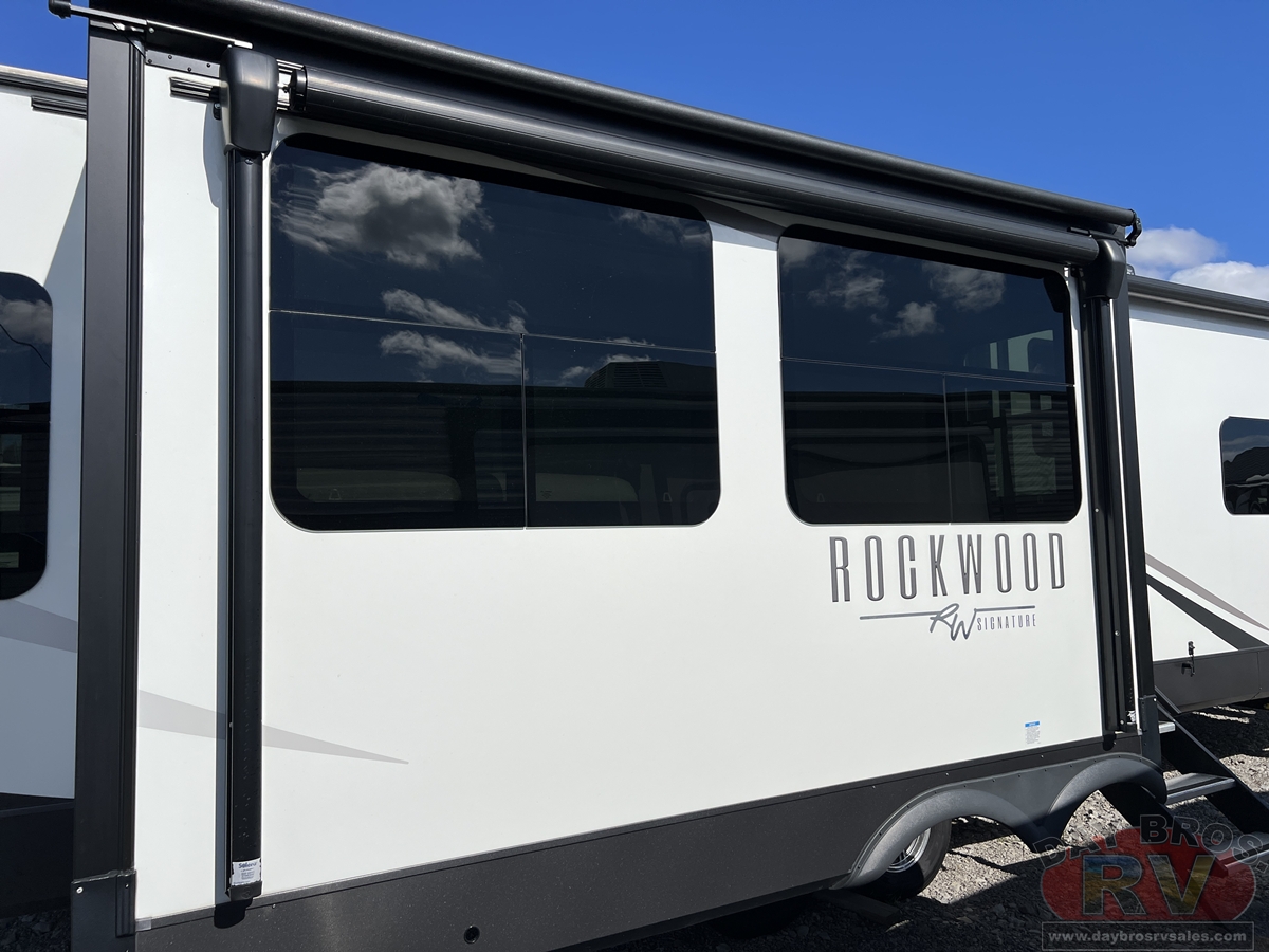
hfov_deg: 67.3
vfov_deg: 53.1
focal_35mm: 26
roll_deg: +0.3
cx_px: 634
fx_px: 953
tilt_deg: +2.7
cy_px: 476
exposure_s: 1/11364
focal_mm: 5.7
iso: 50
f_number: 1.5
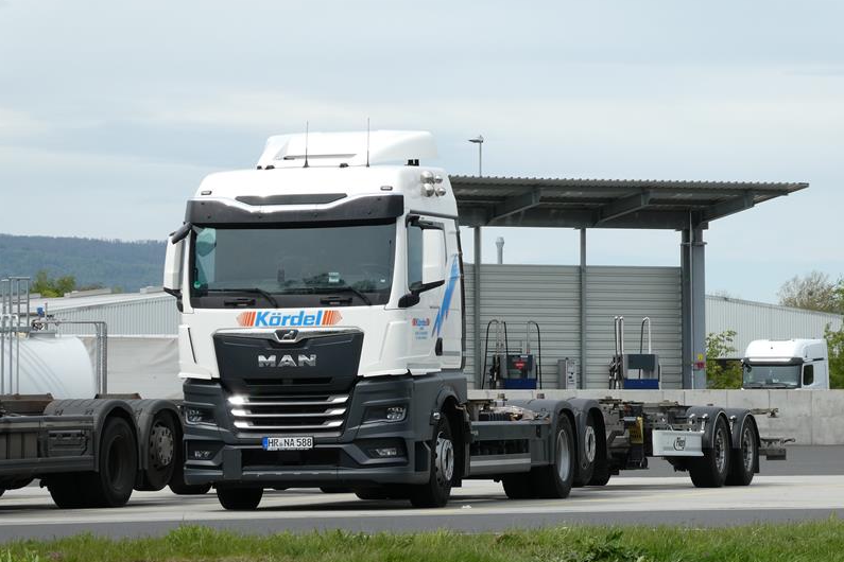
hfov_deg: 13.0
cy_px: 311
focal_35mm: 158
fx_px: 3704
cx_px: 420
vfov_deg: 8.7
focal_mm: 27.1
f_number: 5.4
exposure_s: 1/320
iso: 80
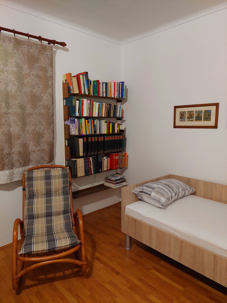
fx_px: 210
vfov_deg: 71.6
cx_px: 114
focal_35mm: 24
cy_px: 152
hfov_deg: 56.8
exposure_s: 1/33
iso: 500
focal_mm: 5.23
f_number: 1.8
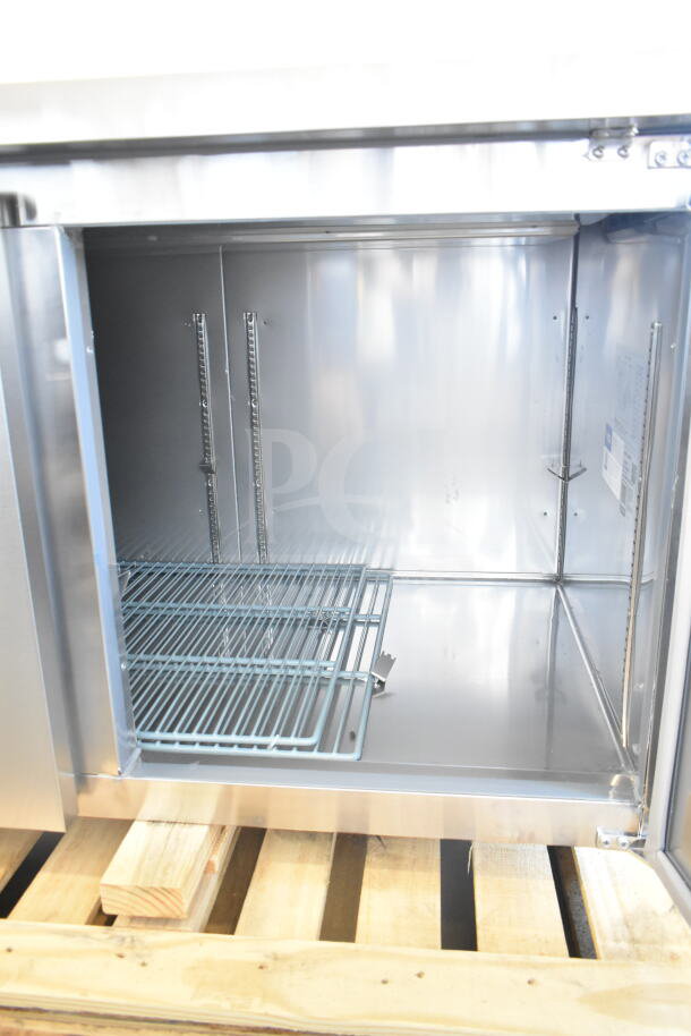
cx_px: 346
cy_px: 518
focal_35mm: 27
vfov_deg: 67.4
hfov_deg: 48.0
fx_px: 777
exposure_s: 1/30
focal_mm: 18
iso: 3600
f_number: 3.5
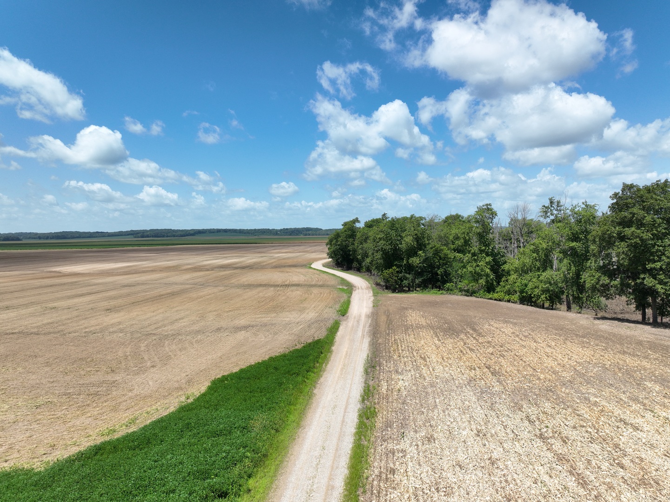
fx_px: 464
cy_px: 251
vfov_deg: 56.8
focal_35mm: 24
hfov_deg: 71.6
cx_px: 335
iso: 100
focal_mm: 12.29
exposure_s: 1/2000
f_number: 2.8
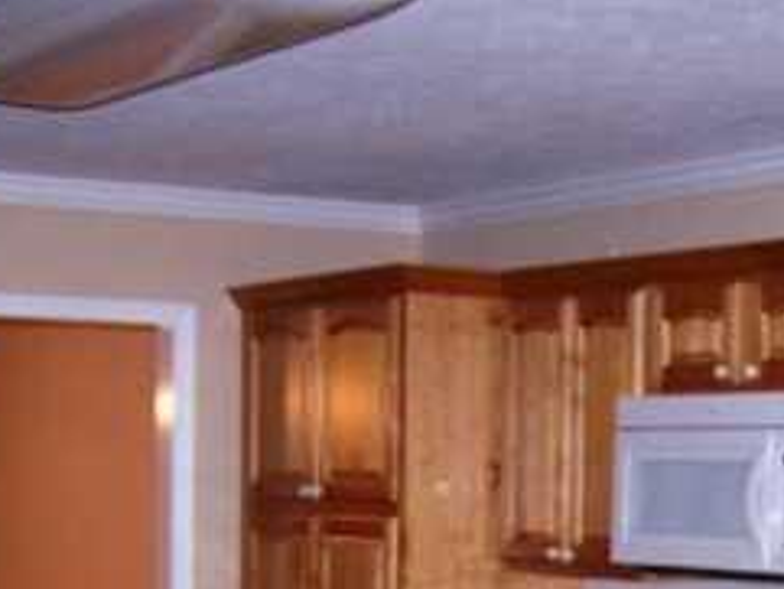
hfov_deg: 19.1
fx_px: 2289
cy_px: 726
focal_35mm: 101
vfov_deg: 14.2
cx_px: 683
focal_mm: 6.3
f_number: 2.8
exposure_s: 1/60
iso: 140
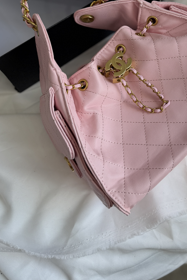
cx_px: 121
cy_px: 67
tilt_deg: -61.3
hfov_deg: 34.0
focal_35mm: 39
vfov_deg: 47.5
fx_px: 304
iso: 80
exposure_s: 1/831
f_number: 1.78
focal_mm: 6.76
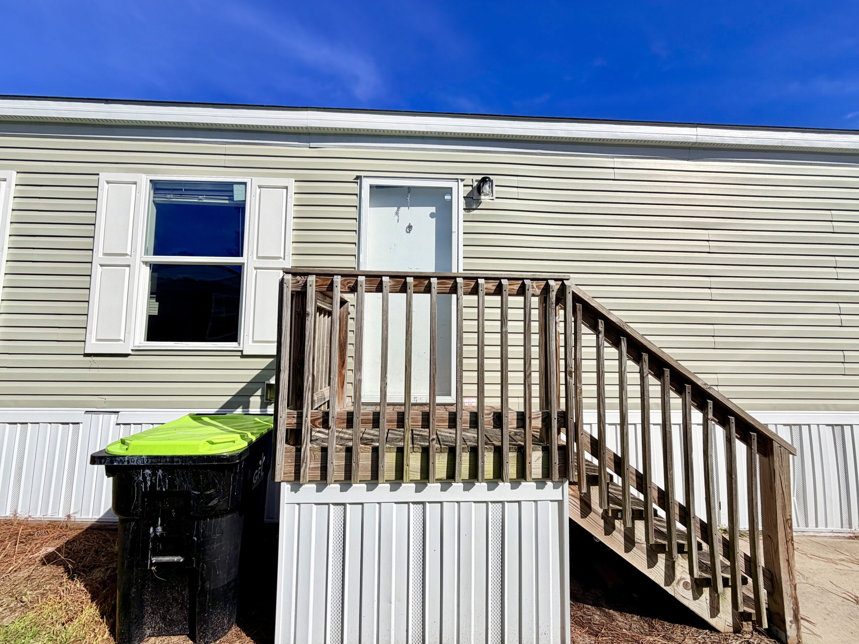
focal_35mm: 14
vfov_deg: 85.7
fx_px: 347
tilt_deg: +4.6
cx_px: 430
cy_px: 322
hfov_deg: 102.1
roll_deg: +1.0
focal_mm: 2.22
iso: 20
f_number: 2.2
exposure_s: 1/1795
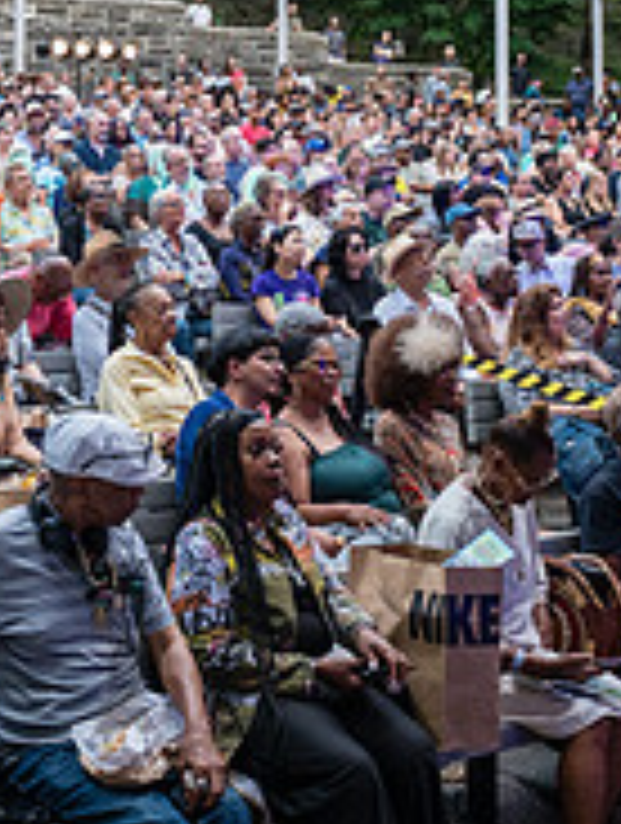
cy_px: 218
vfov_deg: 26.3
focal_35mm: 73
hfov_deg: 20.0
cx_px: 122
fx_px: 1740
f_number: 6.3
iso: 1600
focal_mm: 24
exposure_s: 1/100
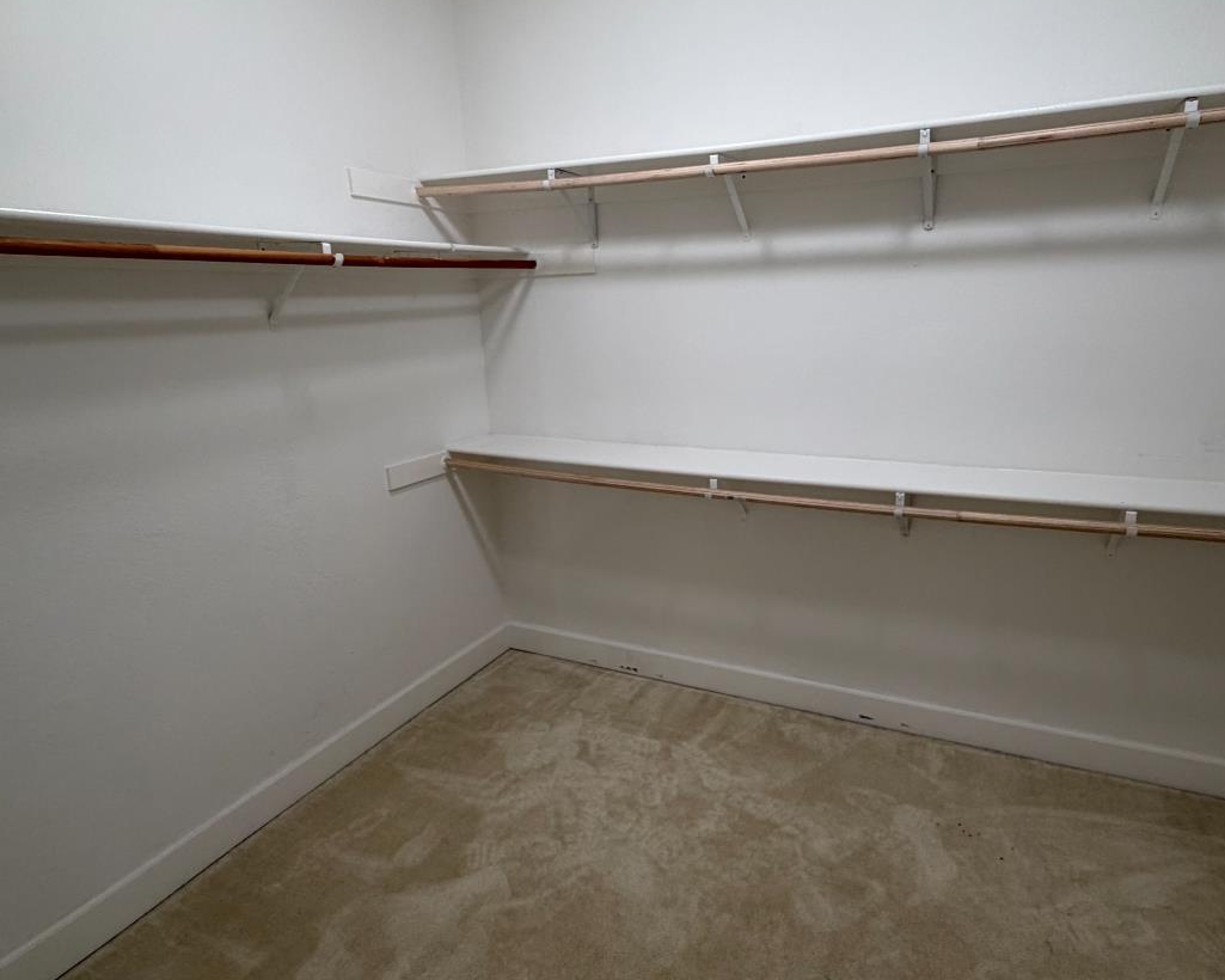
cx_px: 686
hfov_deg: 80.0
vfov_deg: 68.1
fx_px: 725
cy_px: 486
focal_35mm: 20
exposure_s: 1/120
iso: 200
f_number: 2.2
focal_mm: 2.22
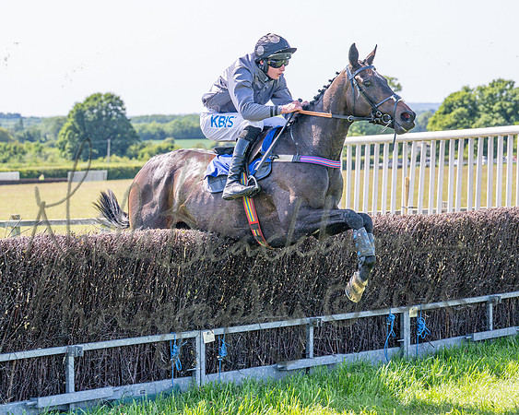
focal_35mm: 105
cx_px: 257
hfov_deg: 18.2
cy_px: 174
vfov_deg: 14.6
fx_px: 1619
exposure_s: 1/2000
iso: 400
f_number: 4
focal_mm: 70
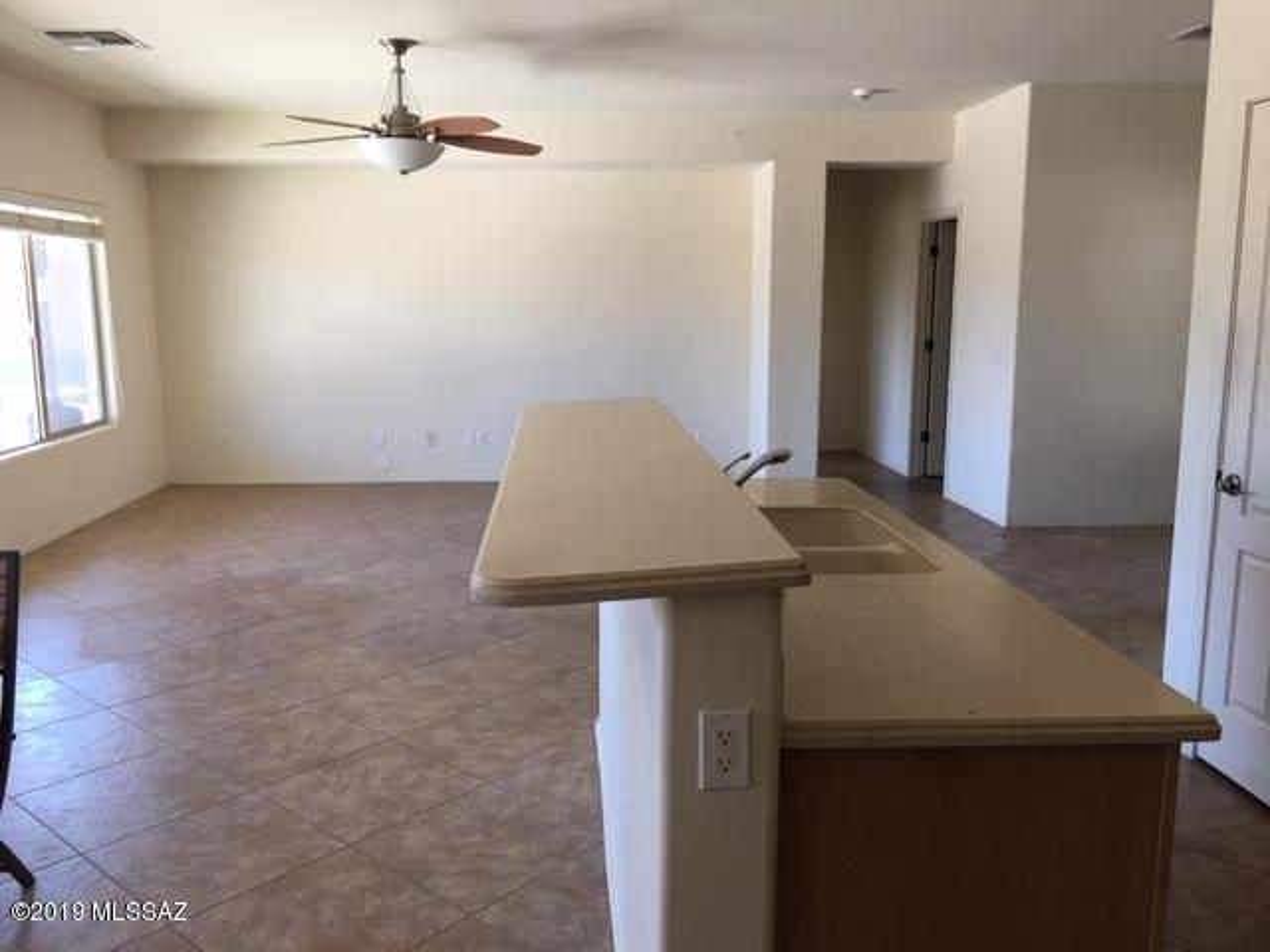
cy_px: 476
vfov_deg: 48.2
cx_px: 635
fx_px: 1064
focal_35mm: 29
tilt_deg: -7.0
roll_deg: -0.6
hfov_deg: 61.7
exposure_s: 1/30
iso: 25
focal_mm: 4.15
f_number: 2.2
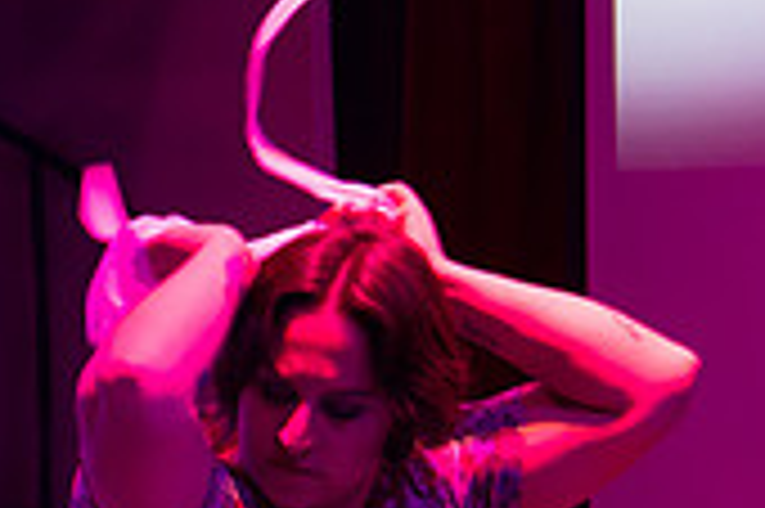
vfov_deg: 6.5
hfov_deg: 9.6
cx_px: -273
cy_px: 509
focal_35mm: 211
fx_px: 4479
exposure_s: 1/125
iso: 3200
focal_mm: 44
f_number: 4
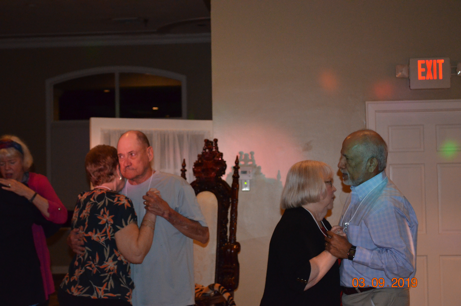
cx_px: 230
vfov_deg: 18.8
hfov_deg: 28.1
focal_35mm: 72
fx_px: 920
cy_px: 153
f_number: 5.3
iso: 3200
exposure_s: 1/60
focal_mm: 48
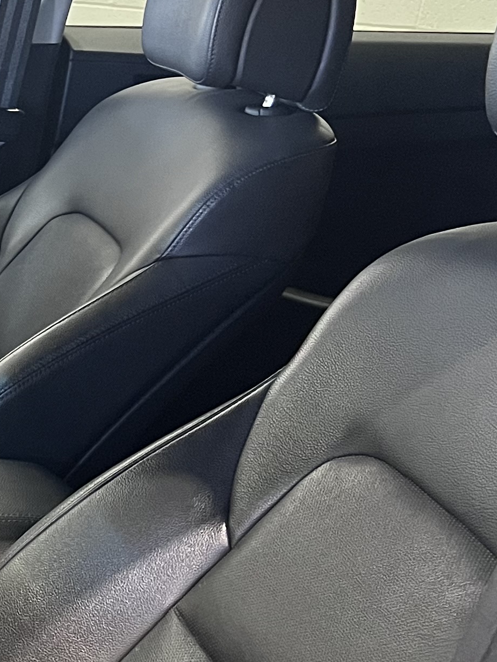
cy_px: 428
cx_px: -377
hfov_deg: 15.2
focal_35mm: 85
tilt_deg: -19.6
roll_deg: -4.3
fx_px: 1627
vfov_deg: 22.9
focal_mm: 5.7
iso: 500
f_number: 1.5
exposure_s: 1/60
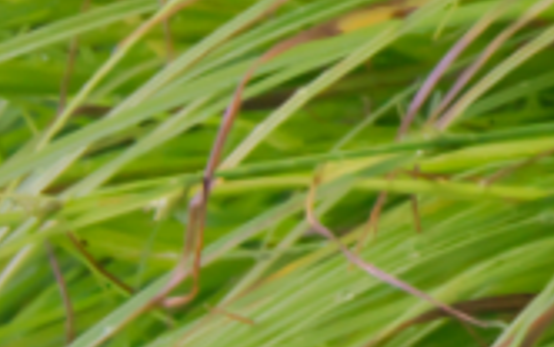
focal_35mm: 608
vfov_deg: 2.1
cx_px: 1302
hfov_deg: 3.4
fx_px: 9181
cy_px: -851
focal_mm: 55
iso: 1600
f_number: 16
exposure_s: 1/100
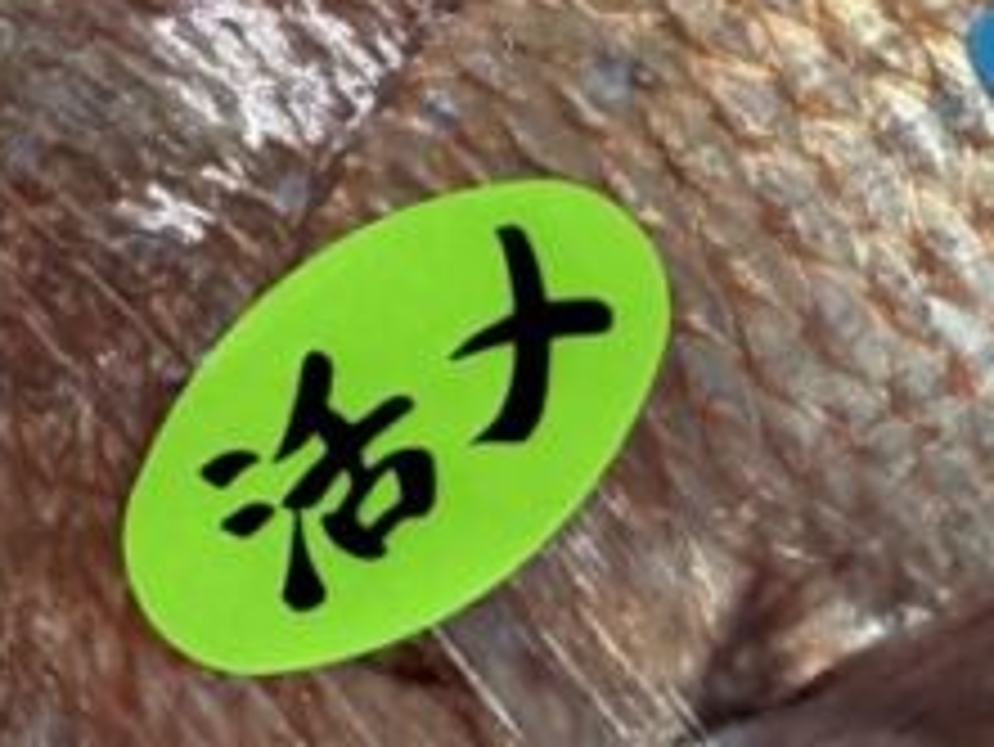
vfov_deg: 12.3
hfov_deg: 17.0
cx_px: 587
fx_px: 3333
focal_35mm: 116
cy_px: -297
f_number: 2.2
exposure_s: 1/120
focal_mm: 2.22
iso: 125
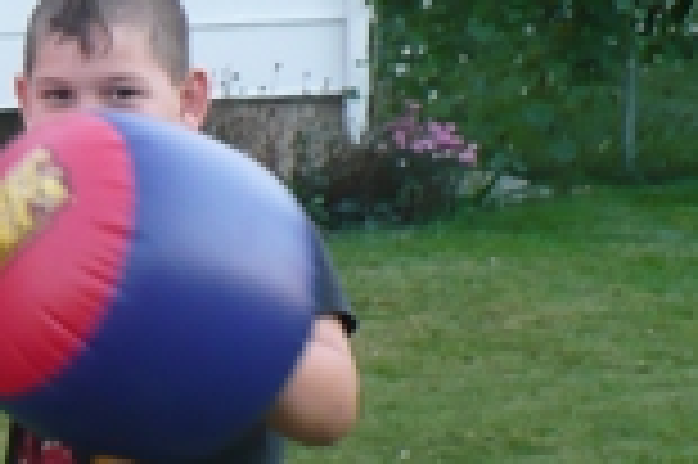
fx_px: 2402
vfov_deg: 11.0
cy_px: 327
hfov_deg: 15.2
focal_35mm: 124
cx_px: -387
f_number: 2.8
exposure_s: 1/8
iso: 200
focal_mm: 6.1
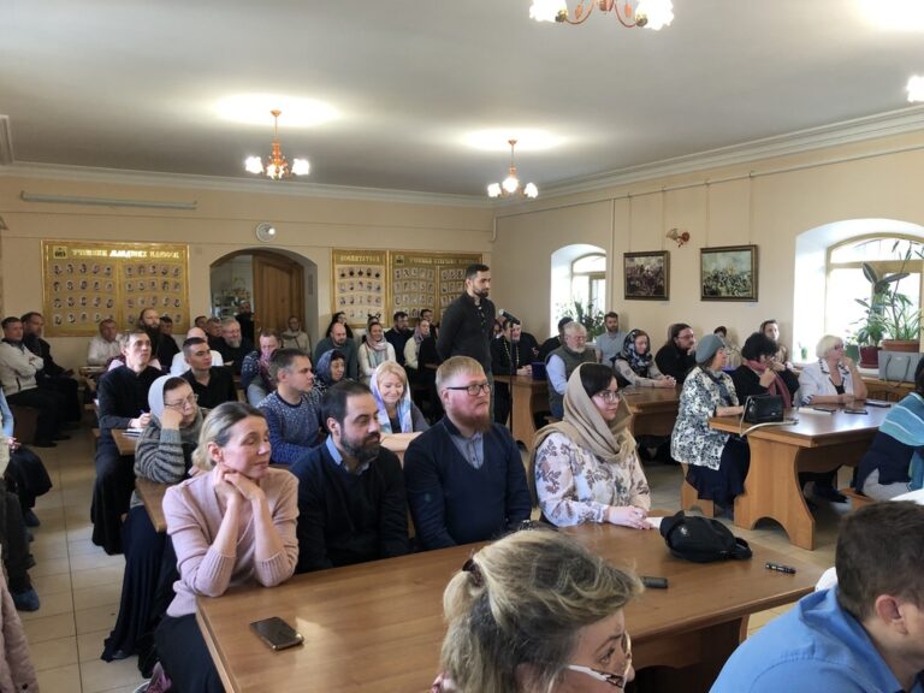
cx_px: 462
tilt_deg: -3.4
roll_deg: -0.2
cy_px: 346
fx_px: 747
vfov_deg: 49.7
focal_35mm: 28
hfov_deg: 63.4
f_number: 1.8
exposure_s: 1/25
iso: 32
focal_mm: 4
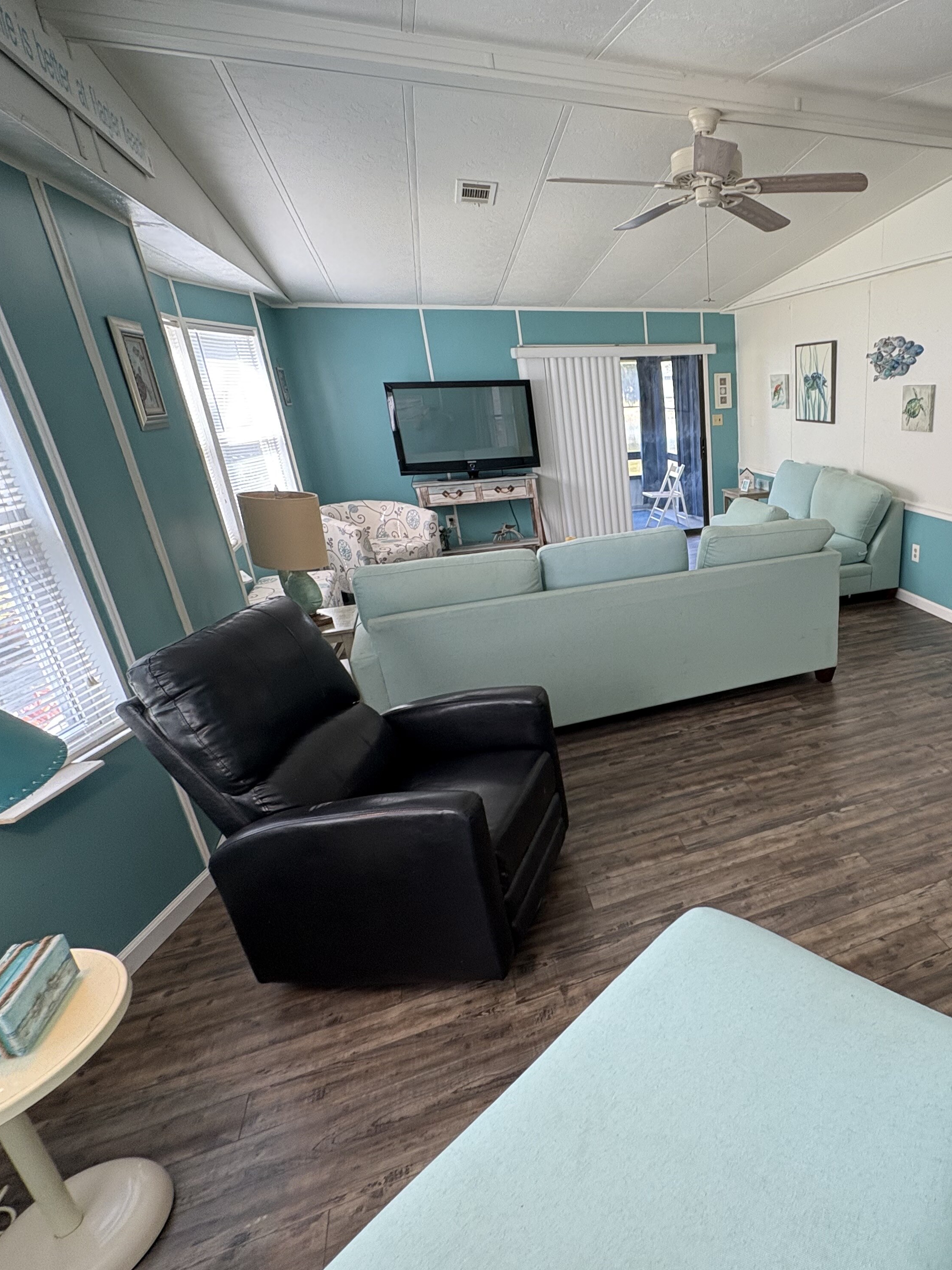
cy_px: 645
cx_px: 736
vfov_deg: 84.7
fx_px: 697
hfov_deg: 63.8
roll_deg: +2.5
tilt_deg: -18.8
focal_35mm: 19
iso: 160
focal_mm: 2.22
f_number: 2.2
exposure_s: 1/60
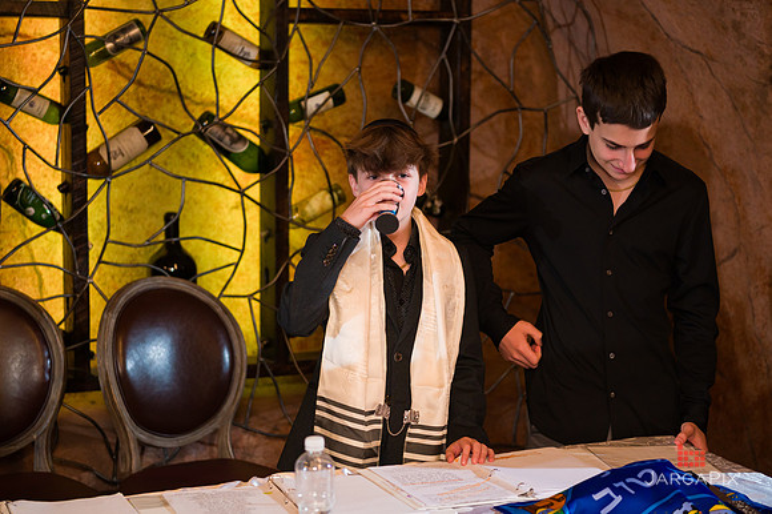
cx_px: 373
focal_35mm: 72
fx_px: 1552
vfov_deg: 18.8
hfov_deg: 27.9
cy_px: 253
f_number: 4
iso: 1250
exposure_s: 1/200
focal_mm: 70
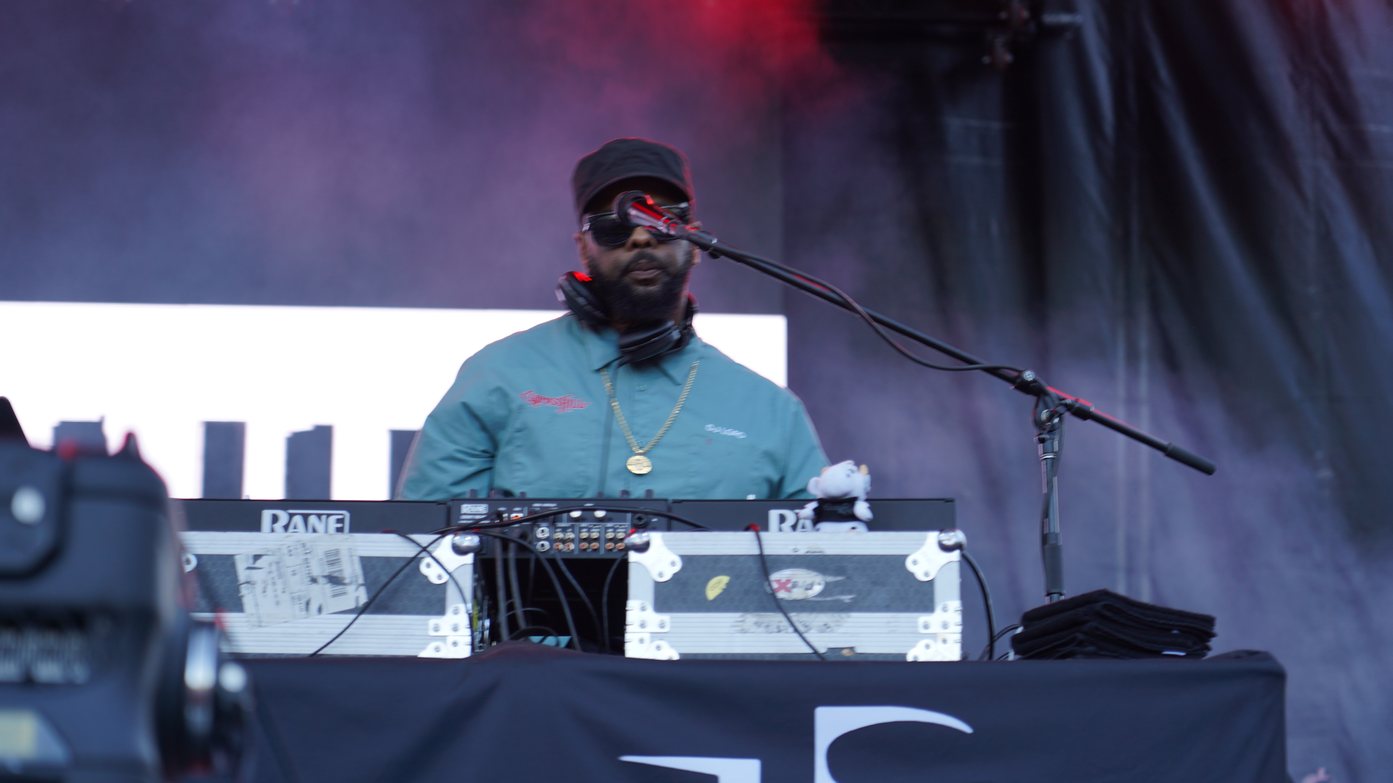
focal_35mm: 111
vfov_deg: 10.9
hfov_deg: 19.3
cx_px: 700
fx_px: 4100
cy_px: 423
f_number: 4
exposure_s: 1/125
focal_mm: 105
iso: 160
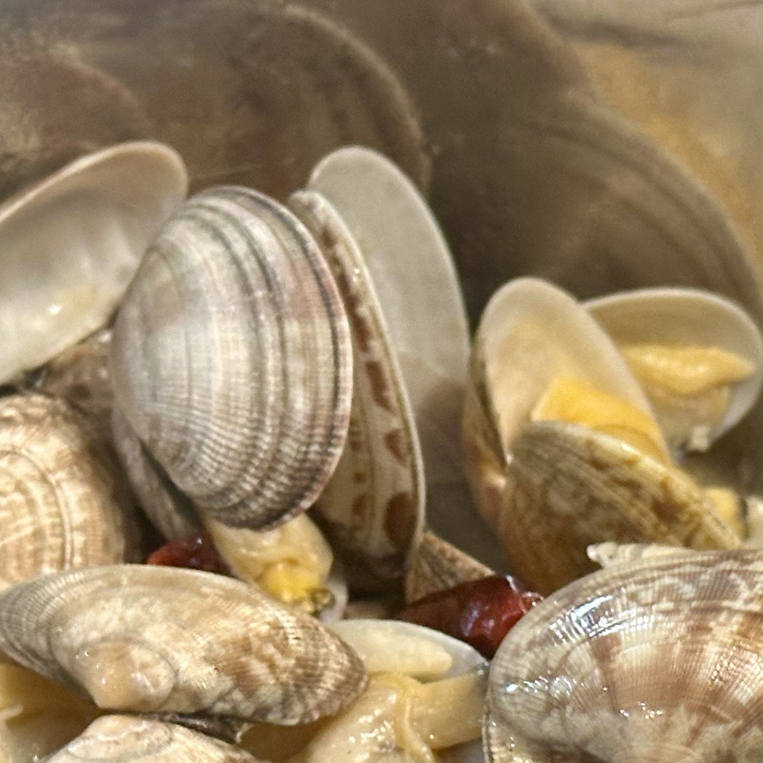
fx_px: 3267
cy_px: 768
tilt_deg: -53.1
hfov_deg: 13.3
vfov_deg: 13.1
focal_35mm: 131
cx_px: 568
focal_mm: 6.9
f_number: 1.8
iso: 320
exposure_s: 1/40
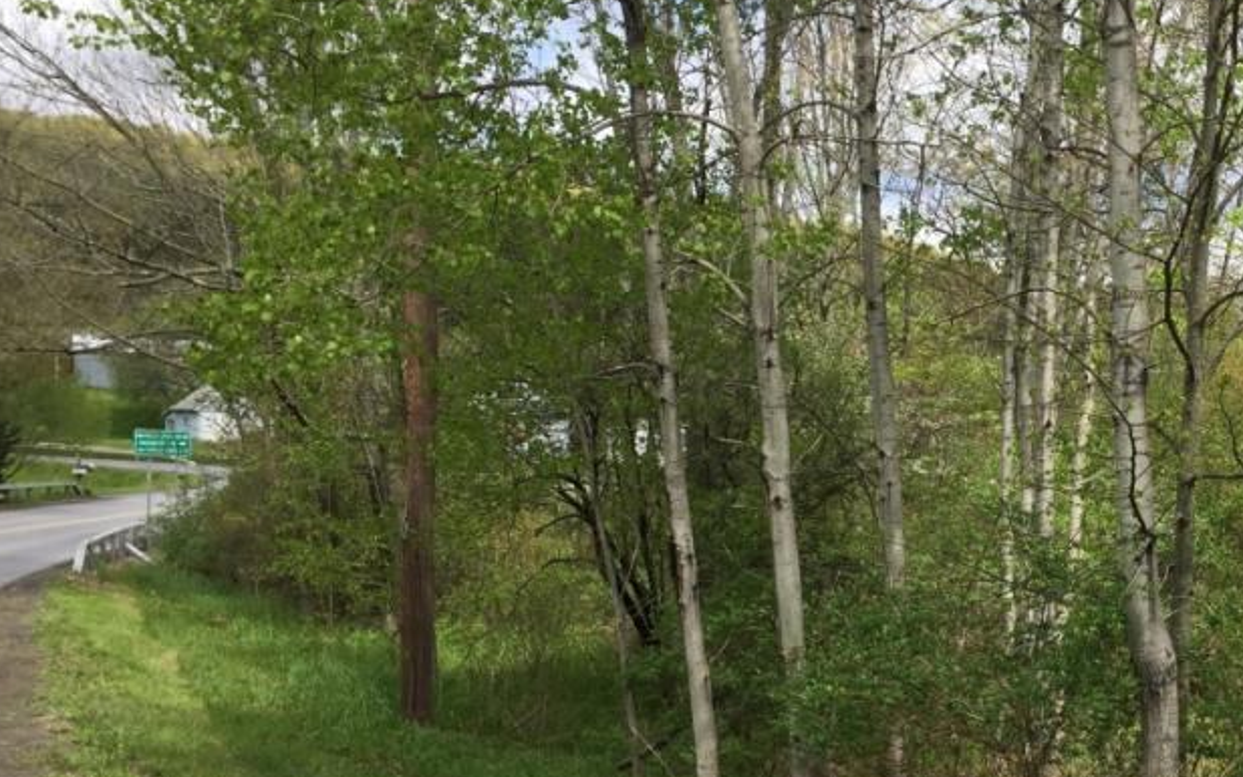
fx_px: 1728
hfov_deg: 38.3
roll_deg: -2.6
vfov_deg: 25.2
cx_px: 967
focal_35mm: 51
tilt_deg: -4.0
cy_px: 550
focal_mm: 4.15
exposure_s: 1/1099
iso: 32
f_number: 2.2
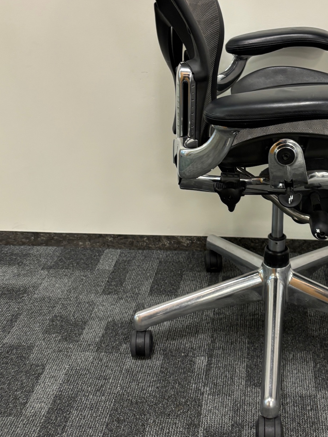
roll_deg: -3.5
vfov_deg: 43.5
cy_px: 167
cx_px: 252
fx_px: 543
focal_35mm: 43
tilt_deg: -20.5
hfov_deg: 32.9
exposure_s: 1/50
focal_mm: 5.96
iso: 125
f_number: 1.6
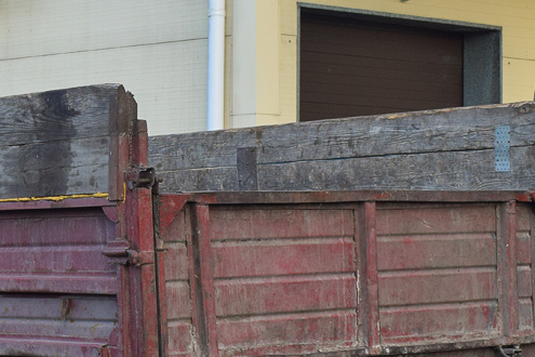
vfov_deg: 12.5
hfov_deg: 18.5
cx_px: 58
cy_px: 292
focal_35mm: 109
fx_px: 1620
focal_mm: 30
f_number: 8
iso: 400
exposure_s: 1/200
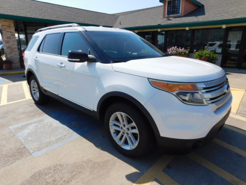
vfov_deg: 58.9
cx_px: 123
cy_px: 92
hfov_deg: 73.9
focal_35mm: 23
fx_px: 163
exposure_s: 1/500
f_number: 6
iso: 125
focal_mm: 4
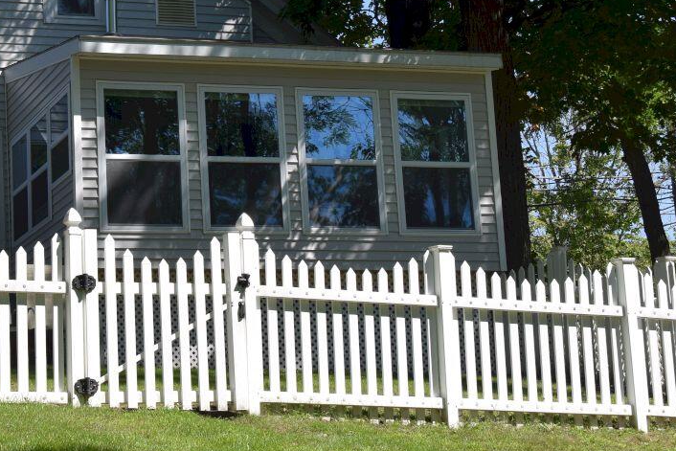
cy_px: 97
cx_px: 189
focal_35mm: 102
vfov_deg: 13.4
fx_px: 1916
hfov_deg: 19.9
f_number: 10
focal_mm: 32
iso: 200
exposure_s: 1/400
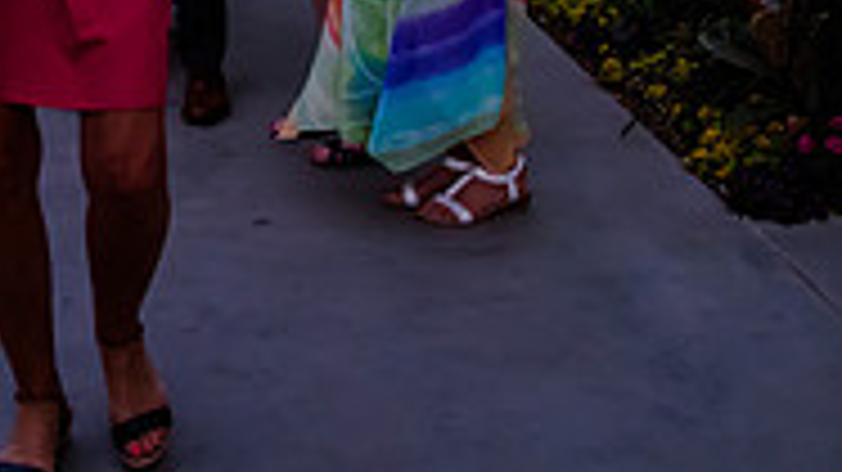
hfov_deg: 25.1
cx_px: -99
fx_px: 1741
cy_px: -308
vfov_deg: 14.1
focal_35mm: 78
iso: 3200
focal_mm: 24
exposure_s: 1/640
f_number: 4
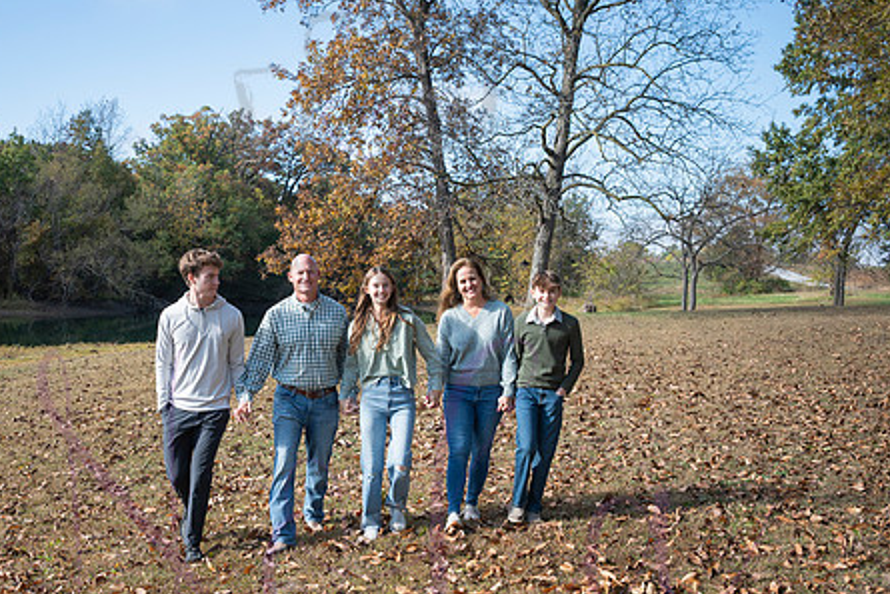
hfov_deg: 43.5
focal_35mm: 45
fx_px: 1113
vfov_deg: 29.7
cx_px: 373
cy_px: 381
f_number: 6.3
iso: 400
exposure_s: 1/640
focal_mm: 32
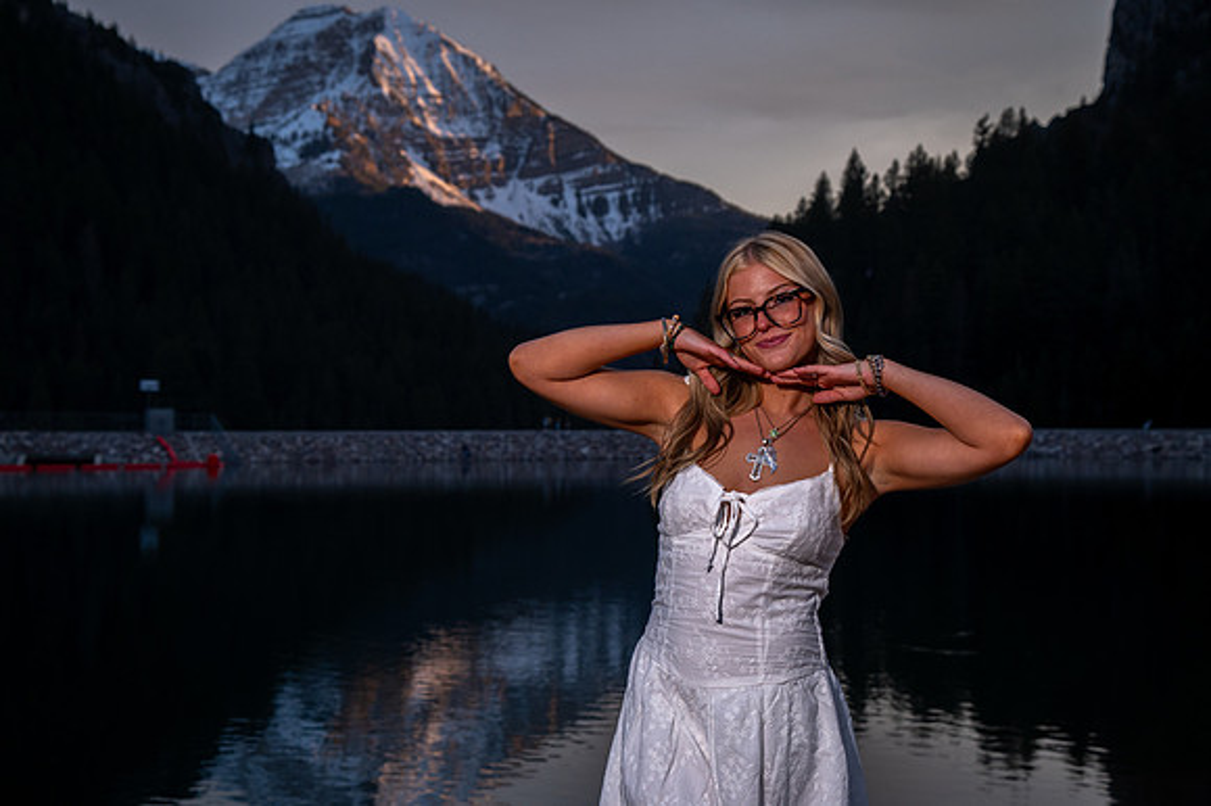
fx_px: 1998
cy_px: 403
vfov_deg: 22.8
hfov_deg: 33.7
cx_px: 601
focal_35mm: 59
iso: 800
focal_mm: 58
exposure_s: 1/250
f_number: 6.3
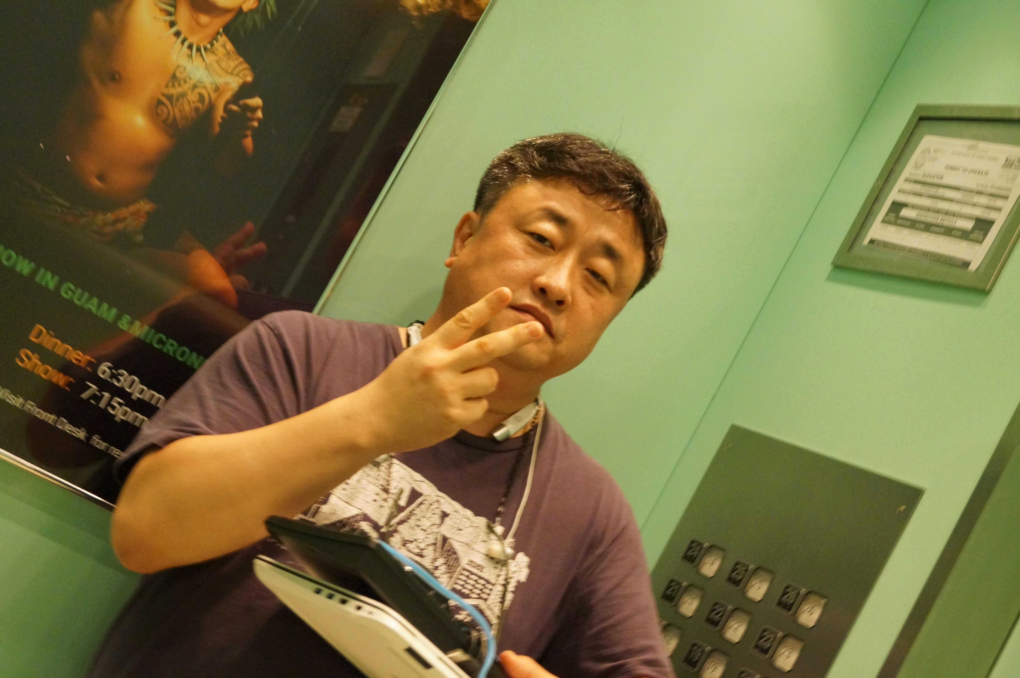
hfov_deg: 37.9
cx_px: 510
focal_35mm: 52
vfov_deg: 25.7
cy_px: 339
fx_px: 1486
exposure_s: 1/13
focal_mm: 35
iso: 3200
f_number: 5
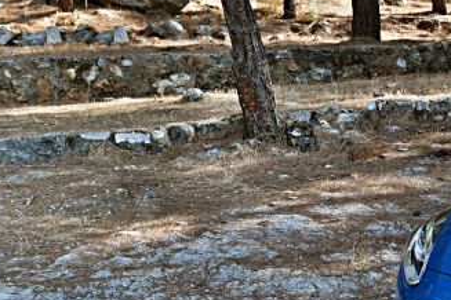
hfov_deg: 20.6
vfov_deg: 14.7
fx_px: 1165
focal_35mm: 93
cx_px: 530
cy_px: 191
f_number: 5
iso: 250
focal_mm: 38
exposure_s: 1/320
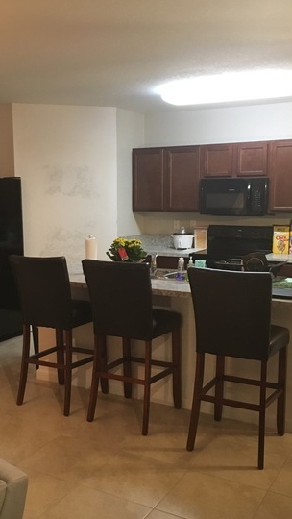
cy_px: 278
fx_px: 536
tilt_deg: -9.0
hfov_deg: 30.4
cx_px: 122
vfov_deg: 51.6
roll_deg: +1.1
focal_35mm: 39
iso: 200
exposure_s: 1/25
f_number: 2.2
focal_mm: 4.15
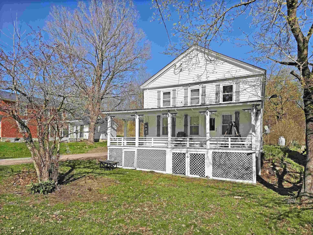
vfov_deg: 58.9
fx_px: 208
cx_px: 156
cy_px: 118
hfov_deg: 73.9
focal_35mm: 23
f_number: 1.7
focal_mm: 6.3
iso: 12
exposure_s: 1/1199
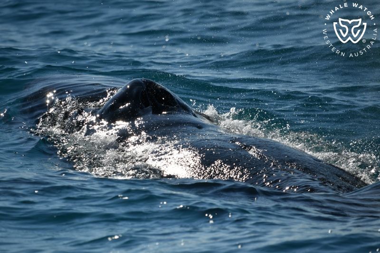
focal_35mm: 600
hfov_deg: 3.4
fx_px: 6332
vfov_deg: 2.3
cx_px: 190
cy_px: 126
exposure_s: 1/8000
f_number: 6.3
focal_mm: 600
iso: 500
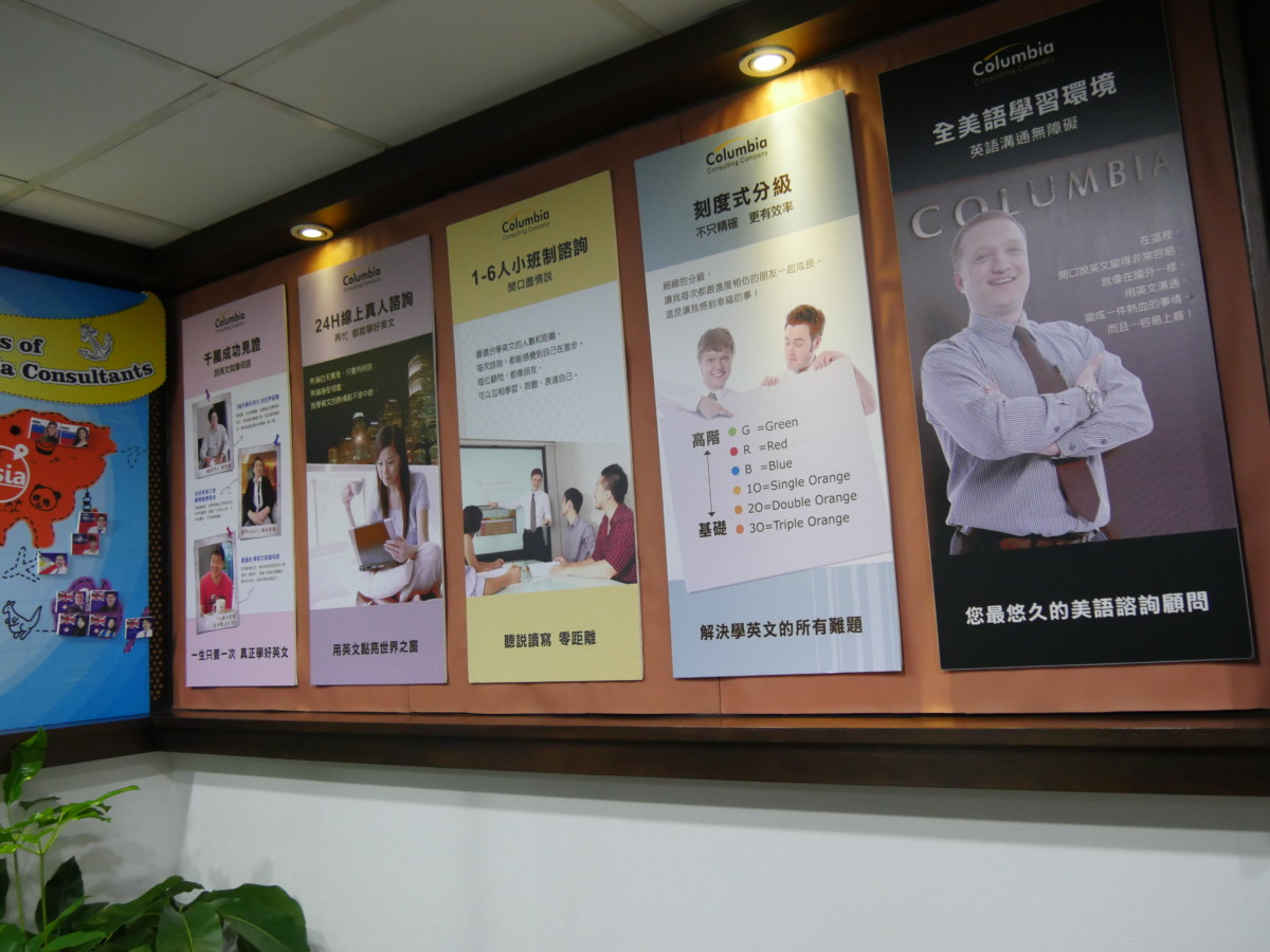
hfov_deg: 63.4
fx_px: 1027
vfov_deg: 49.7
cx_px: 635
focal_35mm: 28
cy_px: 476
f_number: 3.5
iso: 1250
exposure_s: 1/60
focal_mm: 14
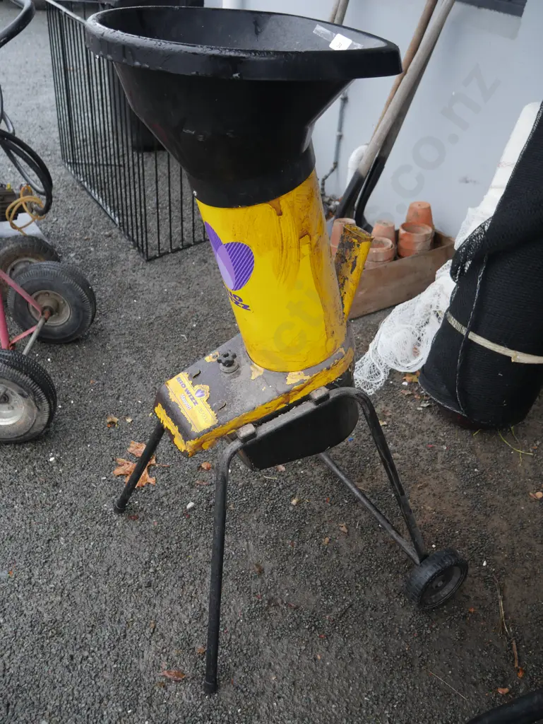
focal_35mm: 32
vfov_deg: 56.8
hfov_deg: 44.2
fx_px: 669
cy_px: 362
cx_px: 272
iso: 320
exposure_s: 1/60
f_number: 3.6
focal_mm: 16
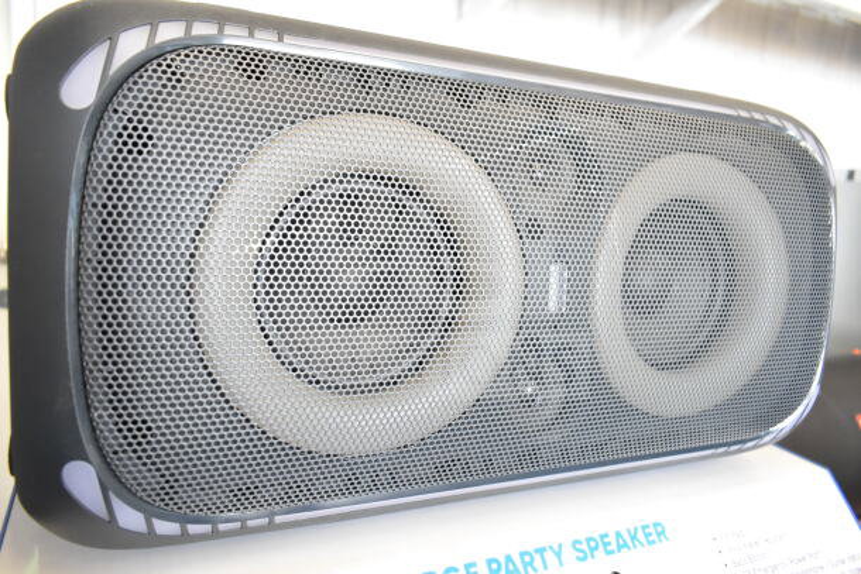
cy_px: 287
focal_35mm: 27
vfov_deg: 48.0
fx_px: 646
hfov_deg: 67.4
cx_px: 430
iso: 1600
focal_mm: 18
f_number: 3.5
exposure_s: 1/50
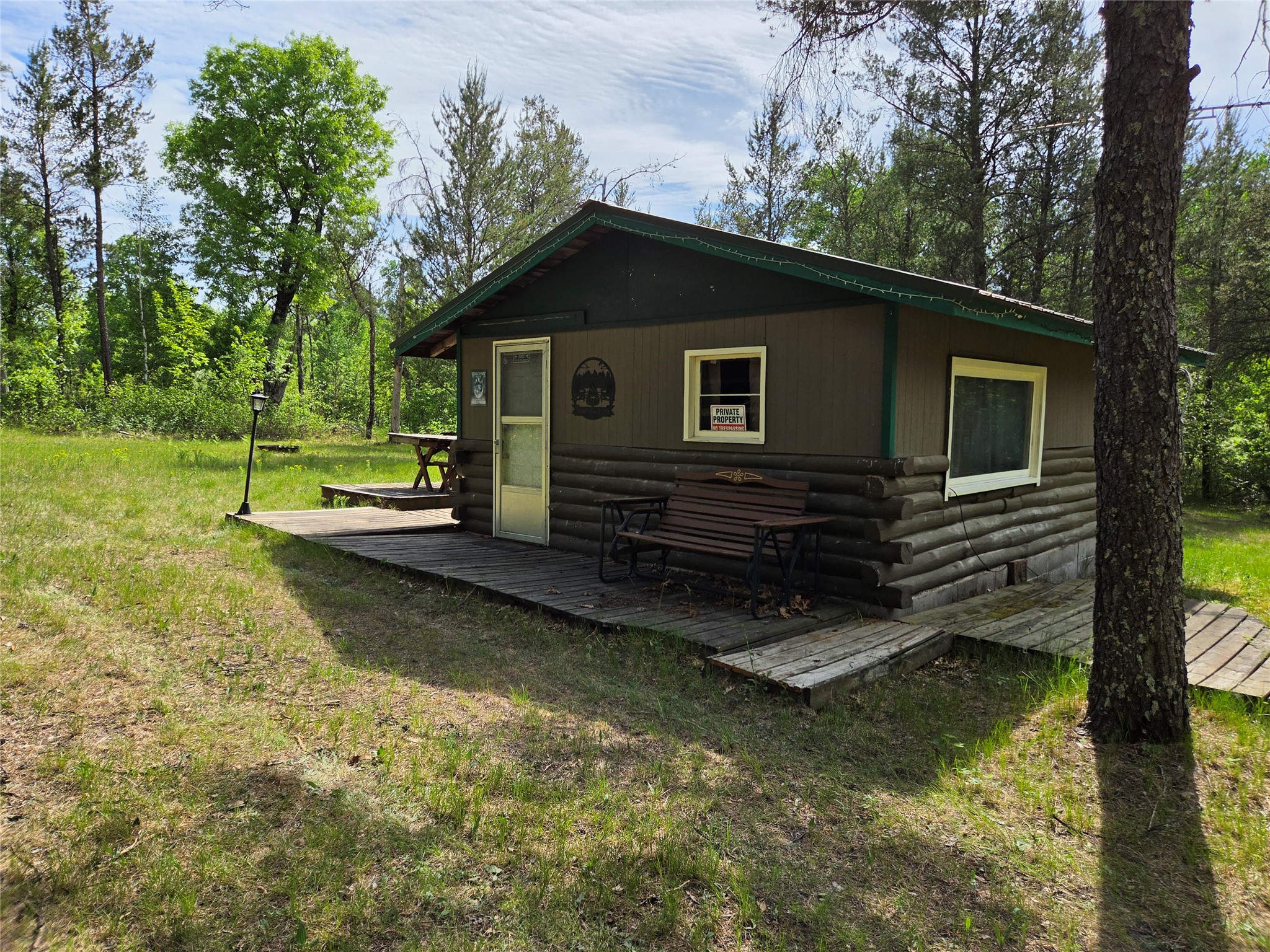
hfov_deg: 73.9
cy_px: 476
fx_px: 844
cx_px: 635
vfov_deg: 58.9
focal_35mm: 23
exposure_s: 1/7324
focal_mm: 5.4
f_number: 1.8
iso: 80
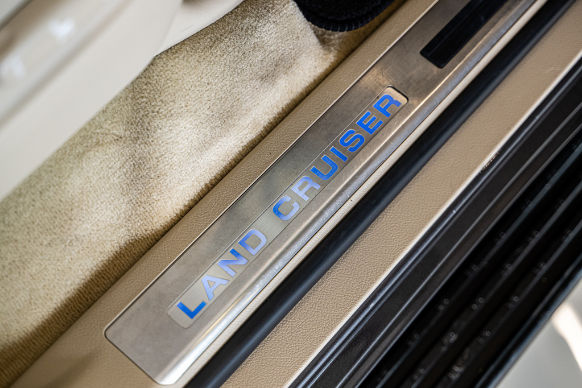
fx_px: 986
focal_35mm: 61
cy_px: 194
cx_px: 291
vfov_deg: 22.3
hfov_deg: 32.9
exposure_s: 1/125
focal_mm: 61
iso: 1600
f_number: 2.8
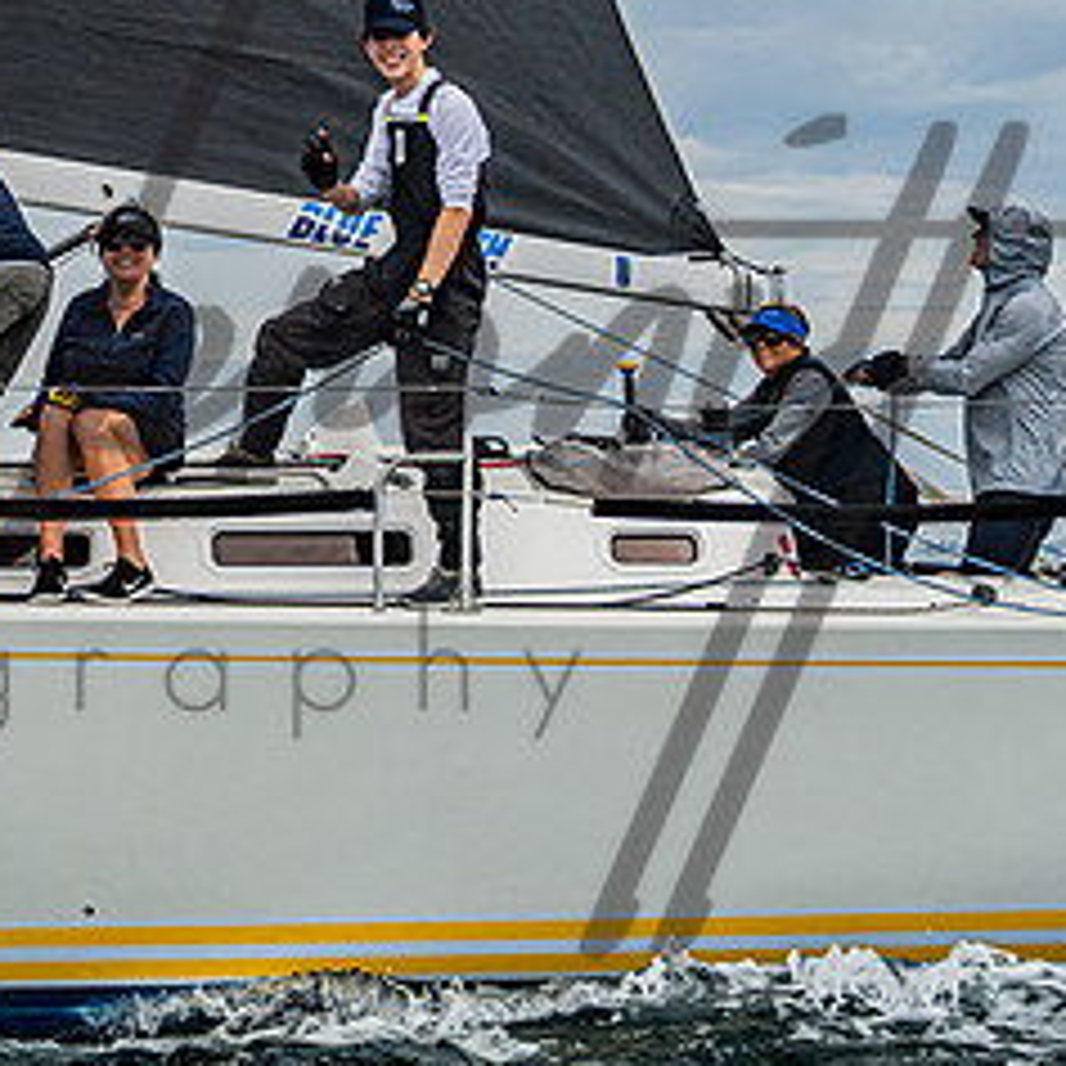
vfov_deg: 13.9
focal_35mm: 125
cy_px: 167
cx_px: -49
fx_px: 4355
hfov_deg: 13.7
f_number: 8
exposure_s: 1/2500
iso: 400
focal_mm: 44
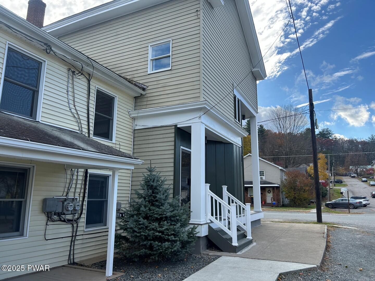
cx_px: 188
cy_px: 140
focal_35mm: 26
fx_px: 282
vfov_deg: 53.1
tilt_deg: +10.6
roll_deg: -1.2
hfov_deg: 67.3
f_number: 1.5
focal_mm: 5.7
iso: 50
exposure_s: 1/1468
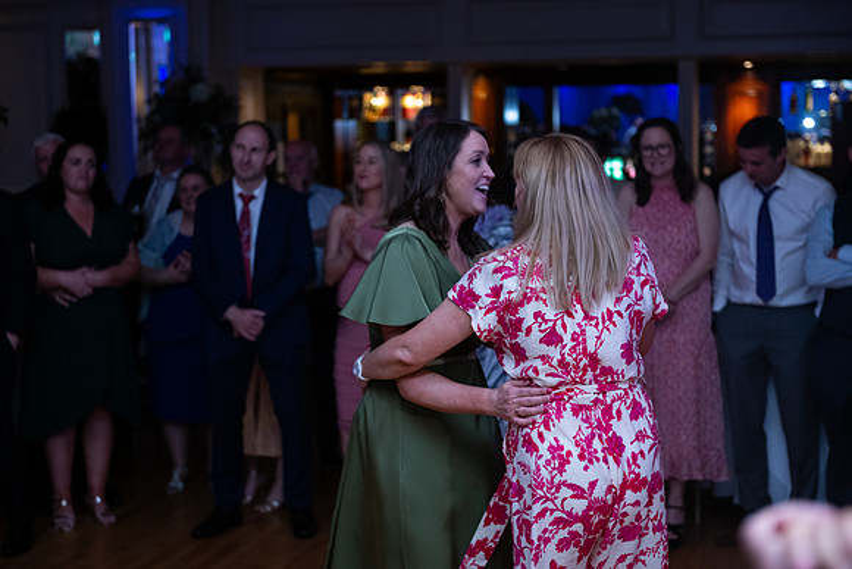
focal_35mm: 66
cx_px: 426
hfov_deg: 30.5
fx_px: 1562
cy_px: 284
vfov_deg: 20.6
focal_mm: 66
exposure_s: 1/160
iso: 640
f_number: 3.5
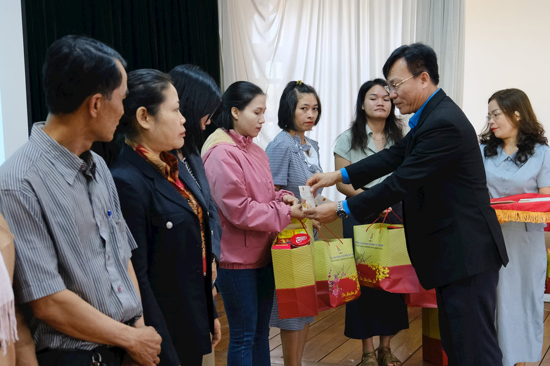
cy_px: 183
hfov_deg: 49.6
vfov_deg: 34.2
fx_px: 596
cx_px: 275
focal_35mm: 39
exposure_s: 1/100
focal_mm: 26
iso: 2500
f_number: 4
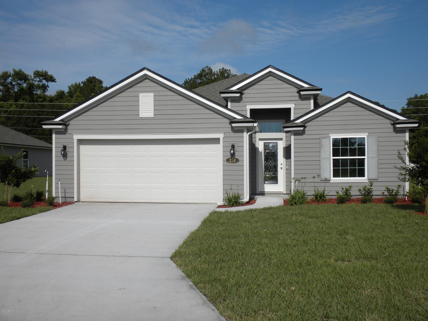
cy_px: 160
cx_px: 214
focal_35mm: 37
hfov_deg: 50.1
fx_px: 457
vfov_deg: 38.7
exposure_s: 1/274
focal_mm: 6.6
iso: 64
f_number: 10
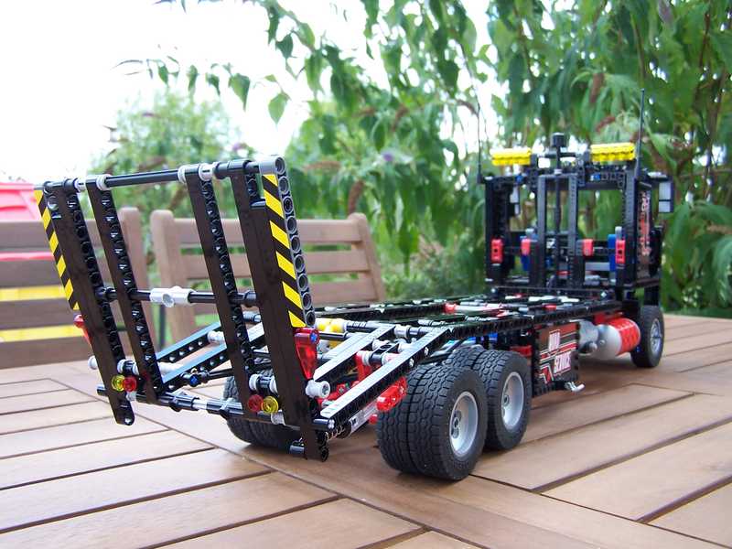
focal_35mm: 38
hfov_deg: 49.0
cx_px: 366
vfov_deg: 37.7
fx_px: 804
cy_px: 274
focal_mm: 6.3
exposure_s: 1/250
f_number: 2.8
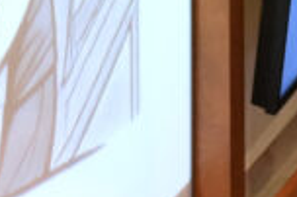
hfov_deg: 3.6
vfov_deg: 2.4
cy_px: 157
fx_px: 4673
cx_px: 473
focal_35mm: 567
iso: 4000
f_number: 4.5
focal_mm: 84
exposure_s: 1/160
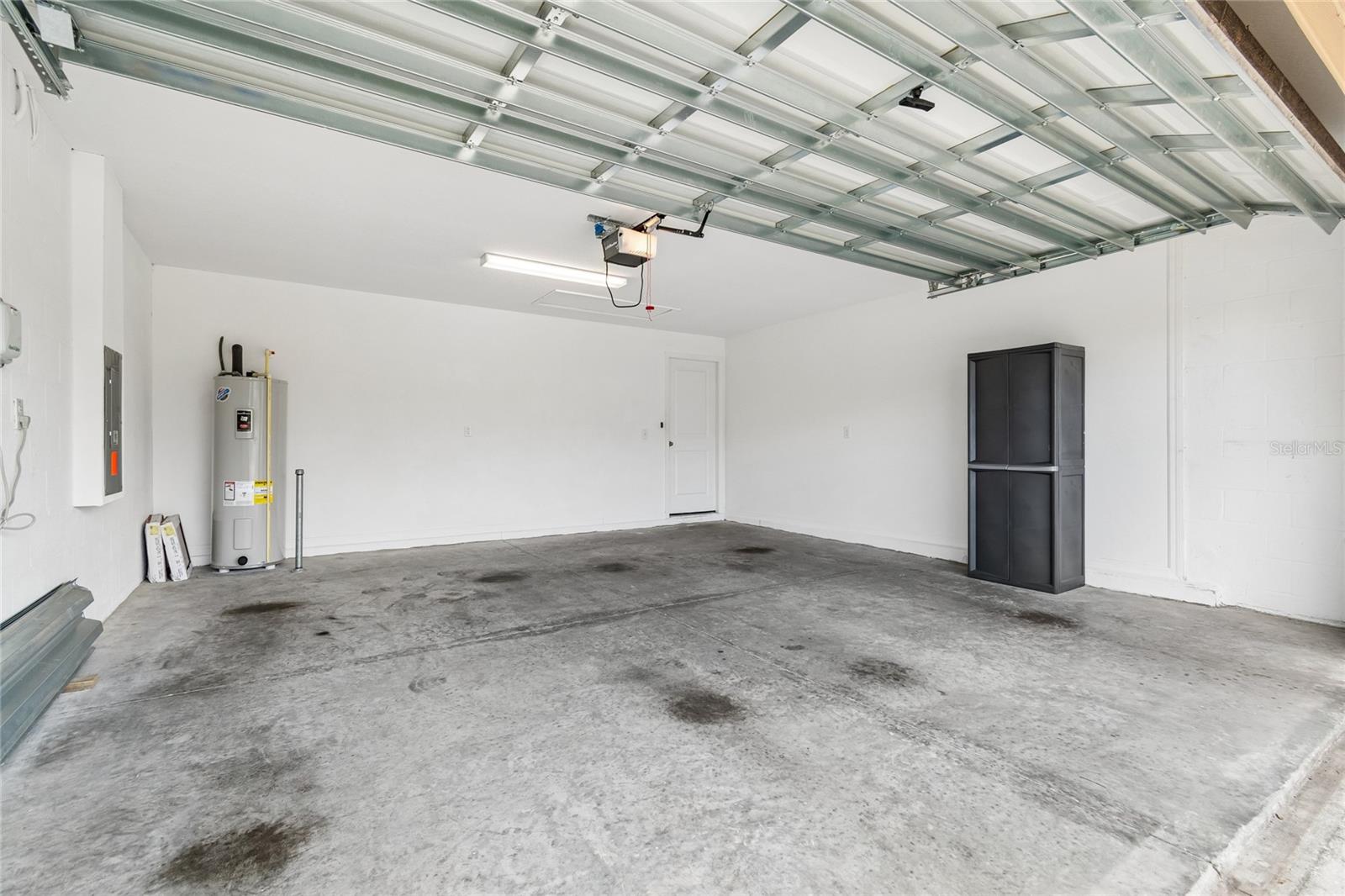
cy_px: 448
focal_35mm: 15
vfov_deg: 77.3
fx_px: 560
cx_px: 672
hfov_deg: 100.4
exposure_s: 1/30
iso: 100
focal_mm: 10
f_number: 7.1
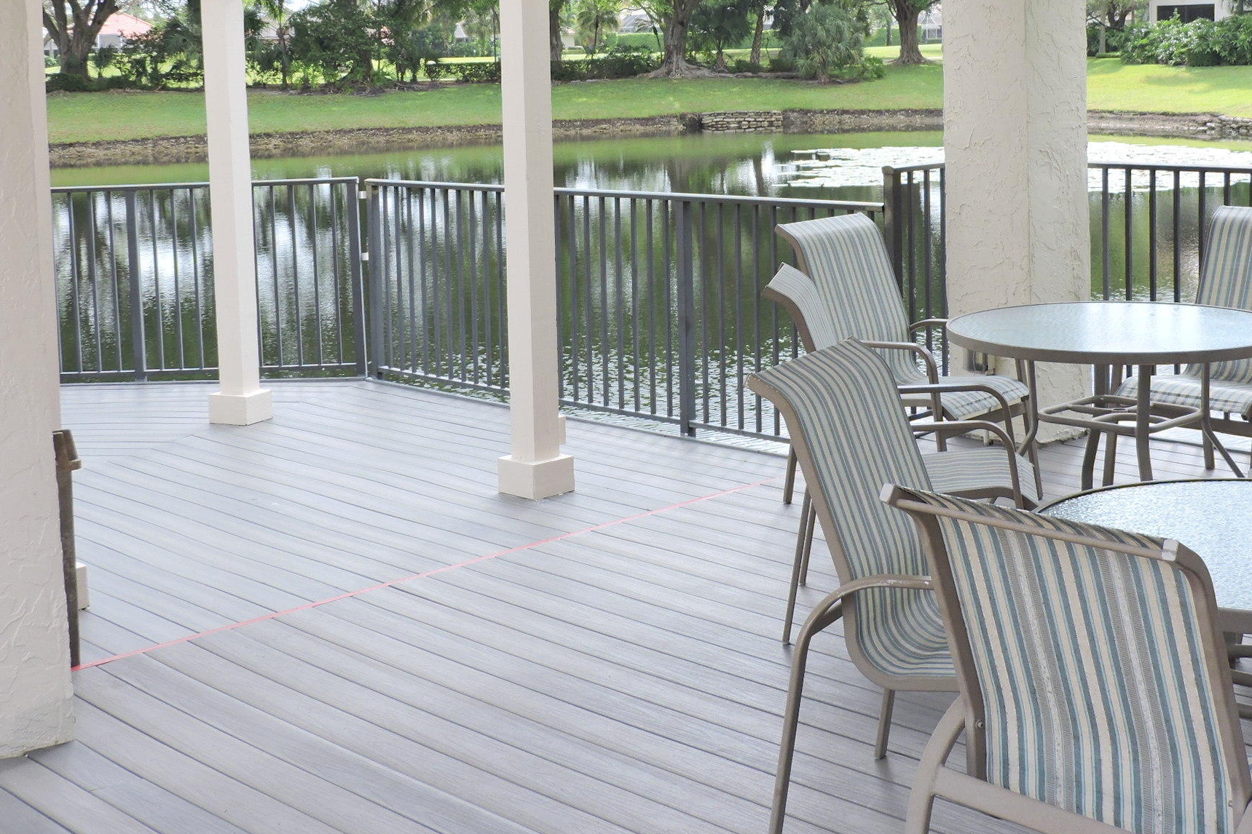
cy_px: 239
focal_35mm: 55
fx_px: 1913
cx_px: 661
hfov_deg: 36.2
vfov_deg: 24.4
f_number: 3.3
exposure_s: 1/500
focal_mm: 7.1
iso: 100
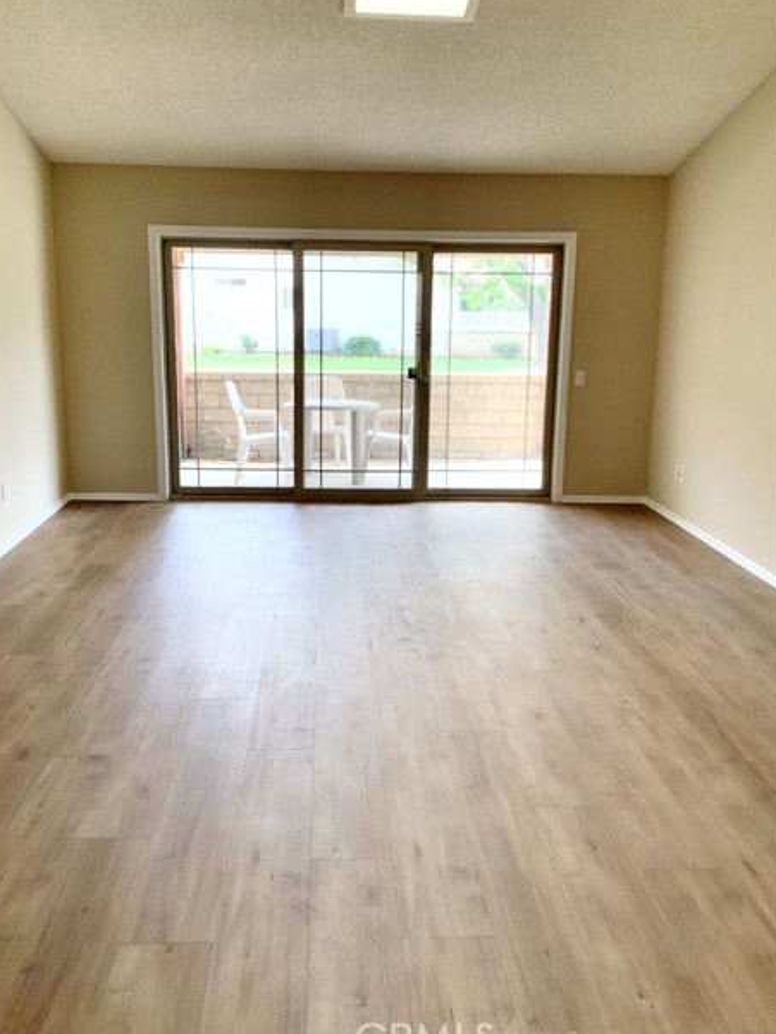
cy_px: 513
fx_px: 986
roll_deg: -0.7
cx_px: 370
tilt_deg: -11.2
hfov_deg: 42.9
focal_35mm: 33
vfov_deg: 55.3
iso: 64
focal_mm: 3.3
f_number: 2.4
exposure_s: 1/120
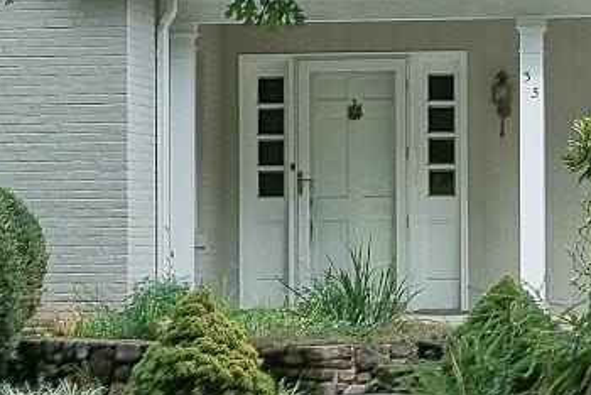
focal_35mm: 185
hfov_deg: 11.1
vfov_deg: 7.4
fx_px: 3040
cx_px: 290
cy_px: 120
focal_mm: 24
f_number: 9
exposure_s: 1/320
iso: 400
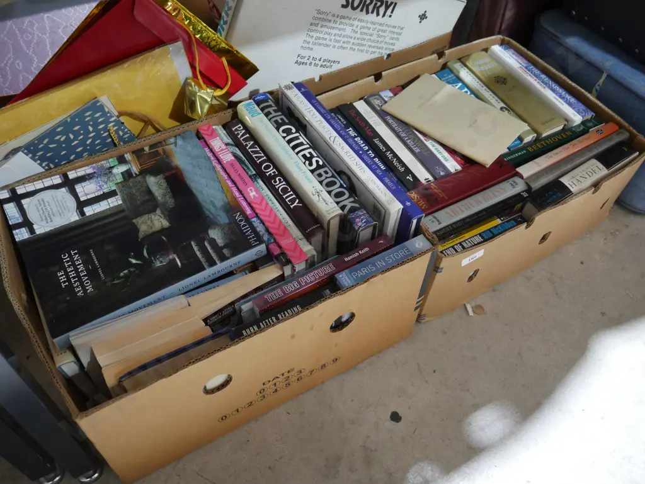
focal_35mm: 30
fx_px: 559
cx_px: 322
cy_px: 242
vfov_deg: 46.8
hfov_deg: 59.9
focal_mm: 15
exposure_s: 1/60
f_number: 3.6
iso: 1600
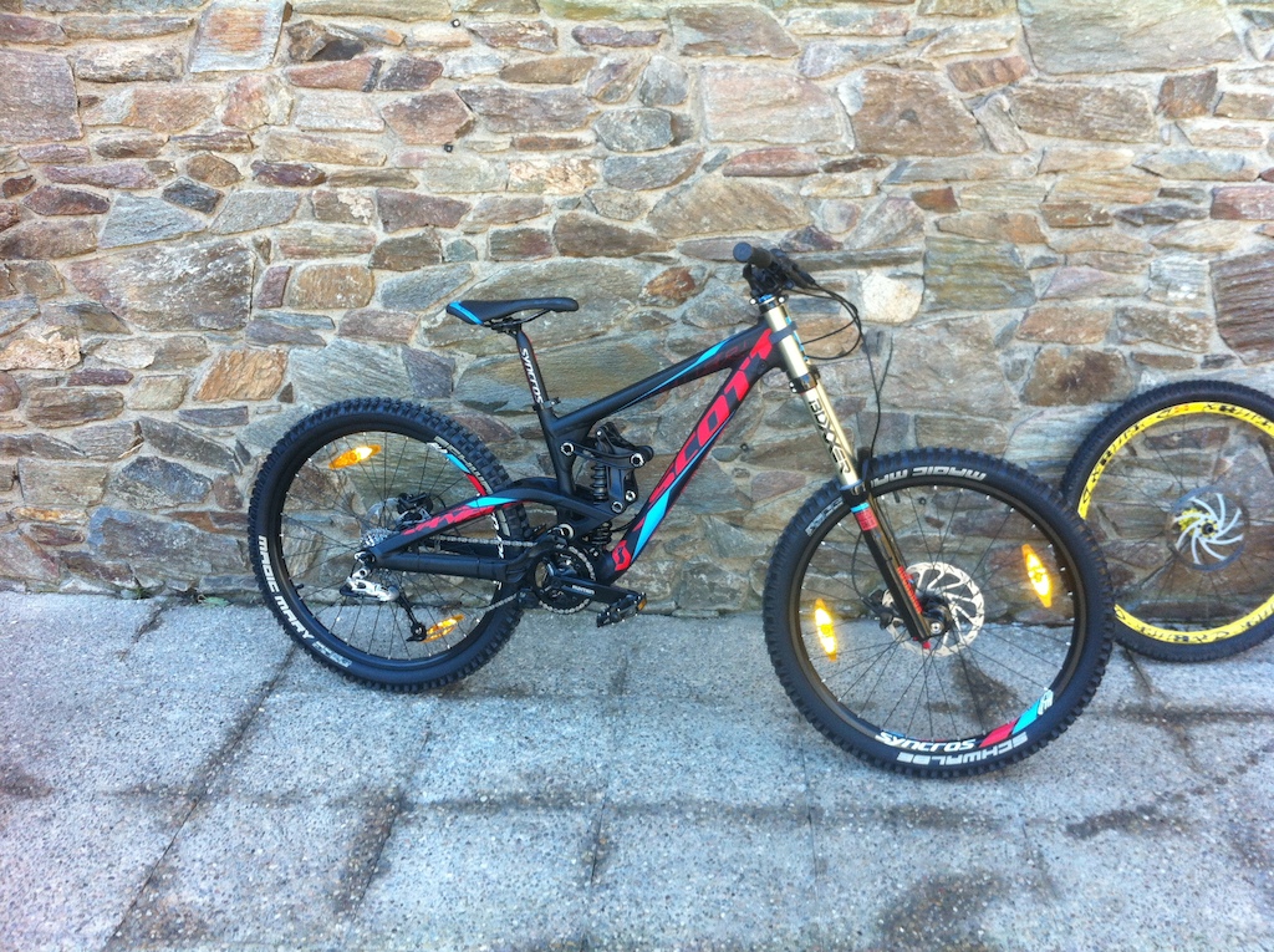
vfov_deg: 40.6
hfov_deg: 52.7
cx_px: 637
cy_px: 476
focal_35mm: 35
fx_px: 1286
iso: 80
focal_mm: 3.85
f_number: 2.8
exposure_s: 1/60
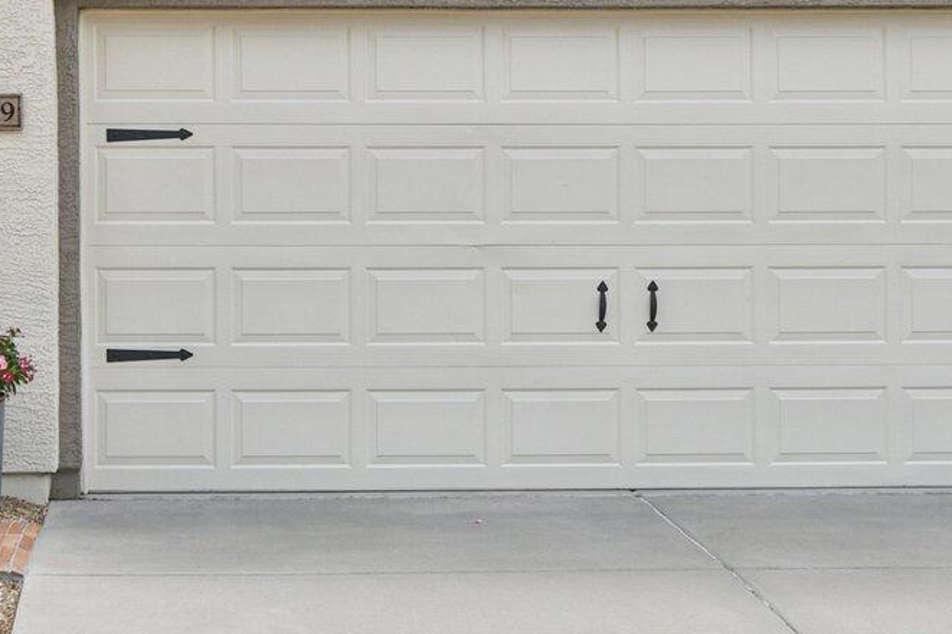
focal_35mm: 93
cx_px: 281
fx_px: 2458
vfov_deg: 14.3
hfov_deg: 21.8
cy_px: -79
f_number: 8
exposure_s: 1/400
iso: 100
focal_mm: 20
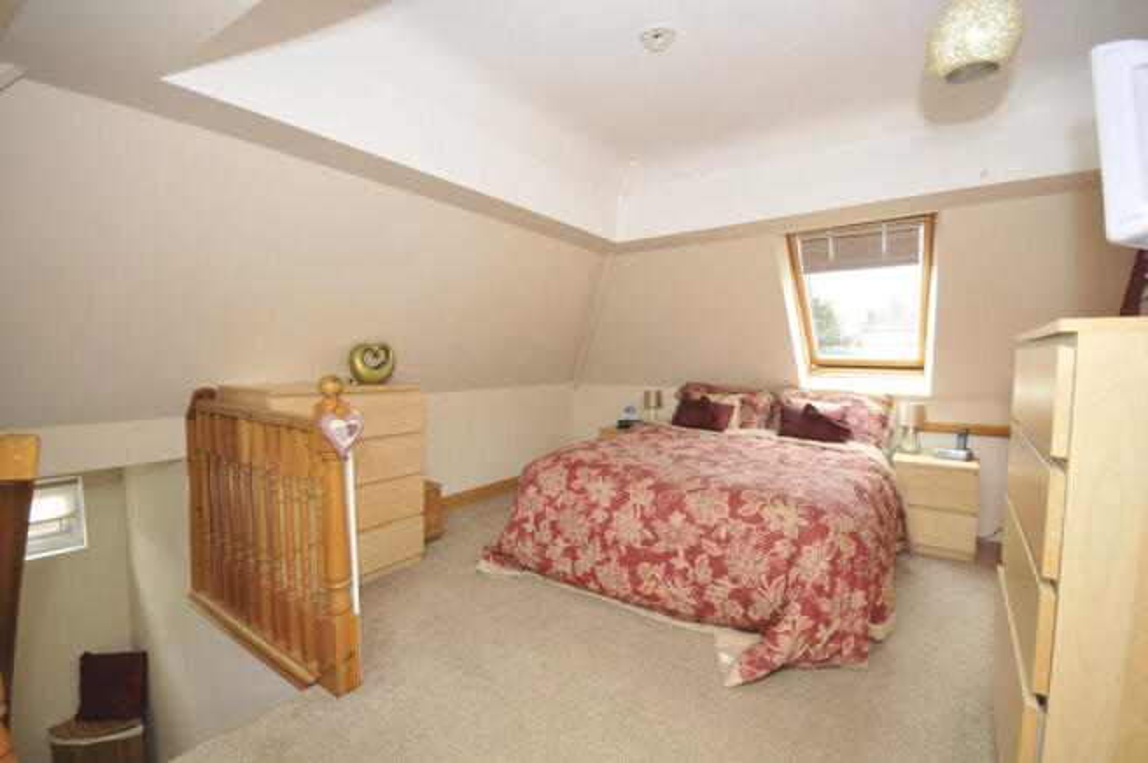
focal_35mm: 15
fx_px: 478
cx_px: 574
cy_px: 382
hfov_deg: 100.4
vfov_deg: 77.2
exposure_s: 1/80
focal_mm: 10
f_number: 7.1
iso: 800
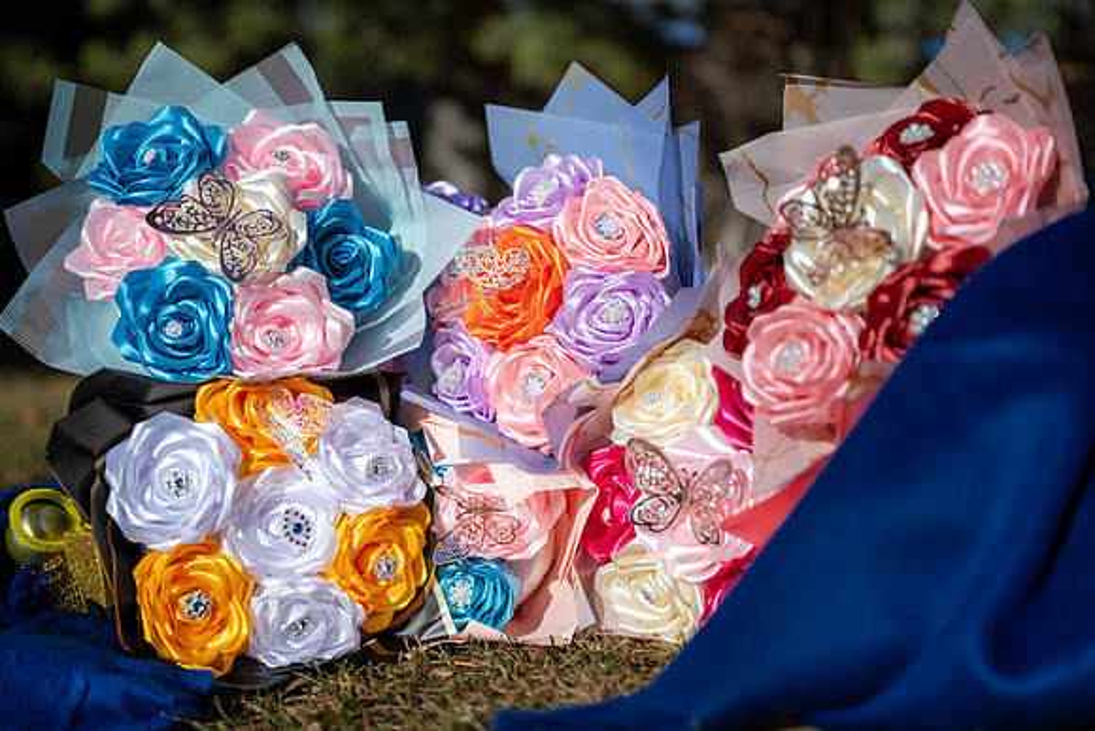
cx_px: 548
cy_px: 366
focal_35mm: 49
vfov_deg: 27.5
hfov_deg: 40.3
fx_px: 1491
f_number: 2.8
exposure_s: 1/2000
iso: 100
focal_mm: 49
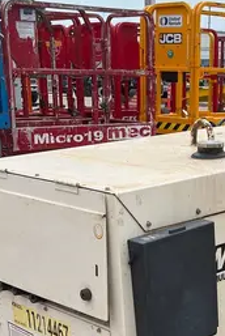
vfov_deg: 25.1
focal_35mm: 77
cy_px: 334
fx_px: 720
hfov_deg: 17.5
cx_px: 200
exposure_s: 1/2967
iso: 50
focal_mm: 5.1
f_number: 1.6
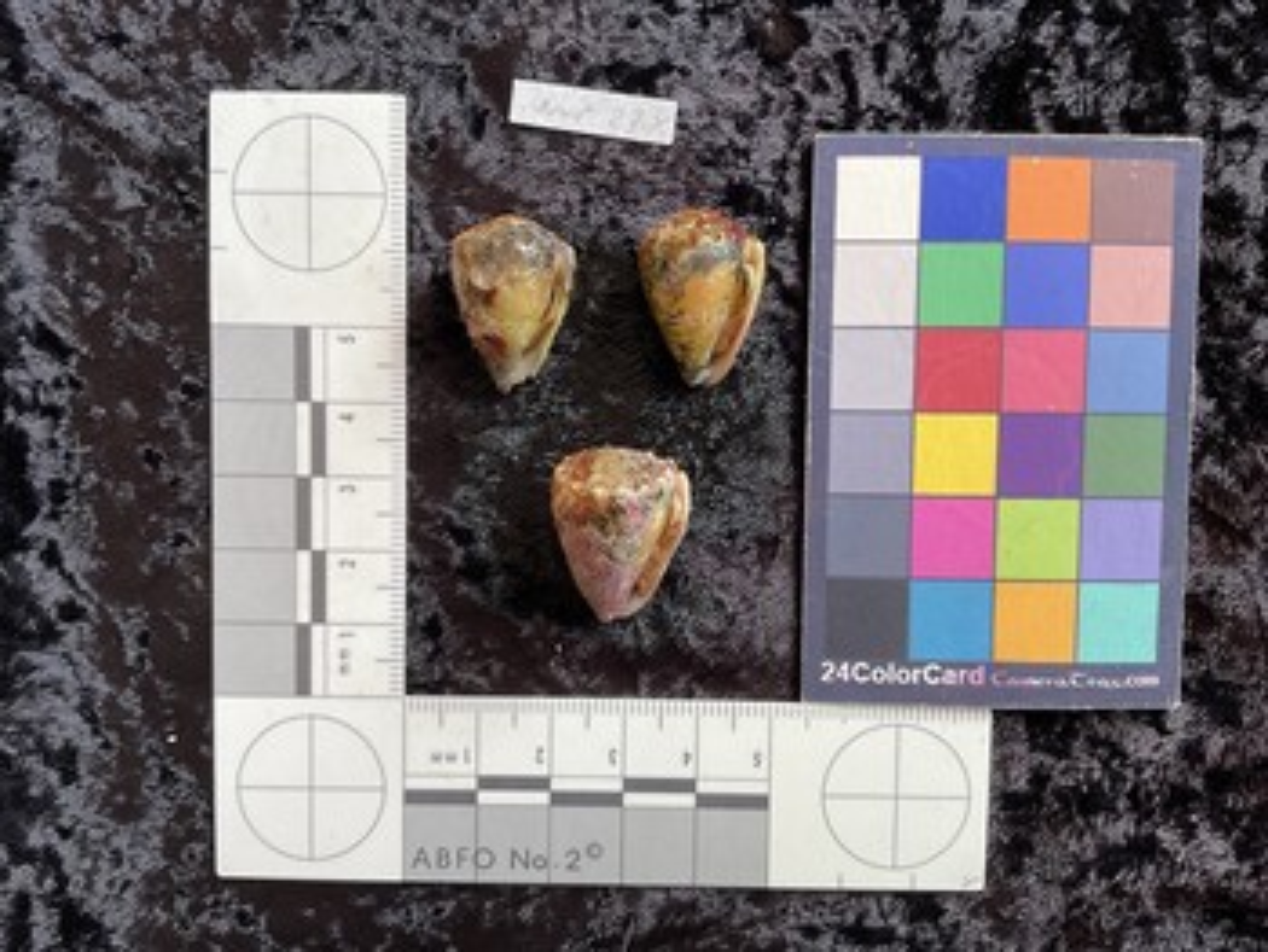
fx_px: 1063
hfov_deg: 61.6
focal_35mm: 29
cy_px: 476
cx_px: 634
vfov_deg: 48.3
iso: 40
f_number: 1.8
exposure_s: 1/120
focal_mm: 3
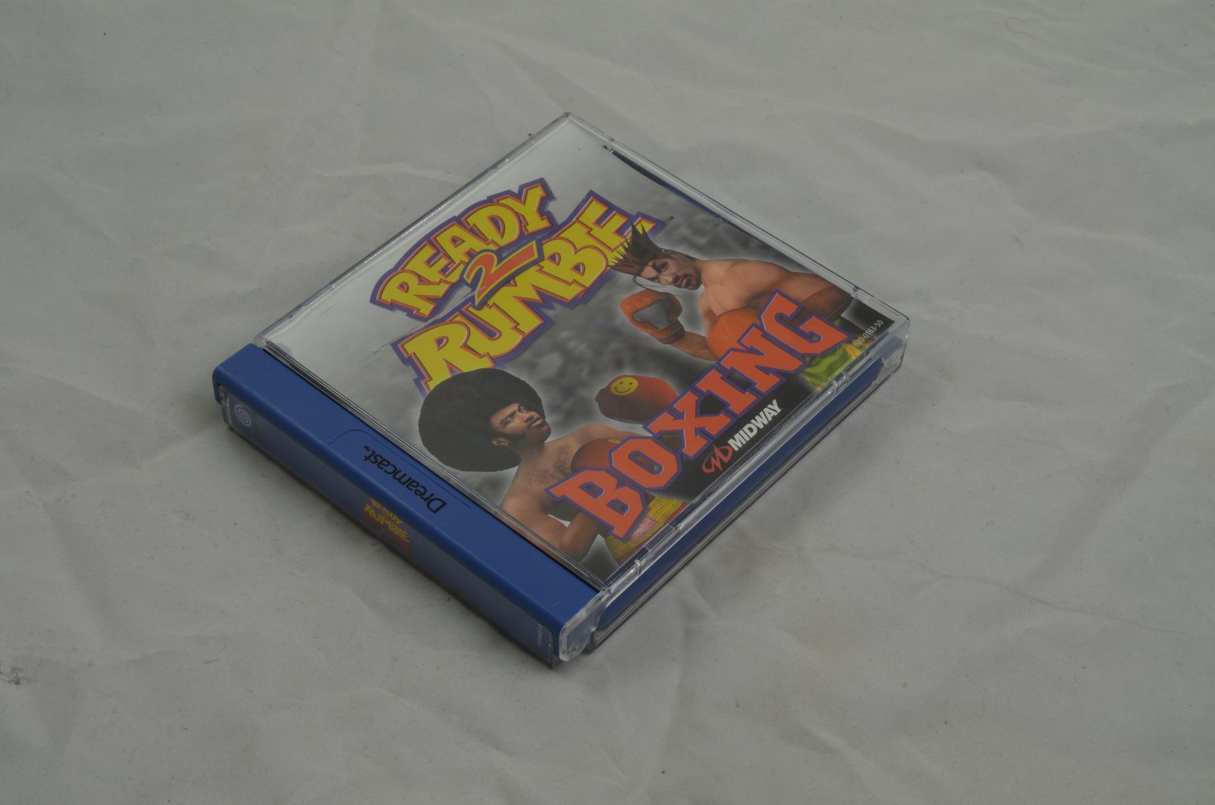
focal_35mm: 60
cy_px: 402
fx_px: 2021
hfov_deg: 33.5
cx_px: 608
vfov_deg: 22.5
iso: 100
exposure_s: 1/3
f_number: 20
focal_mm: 40
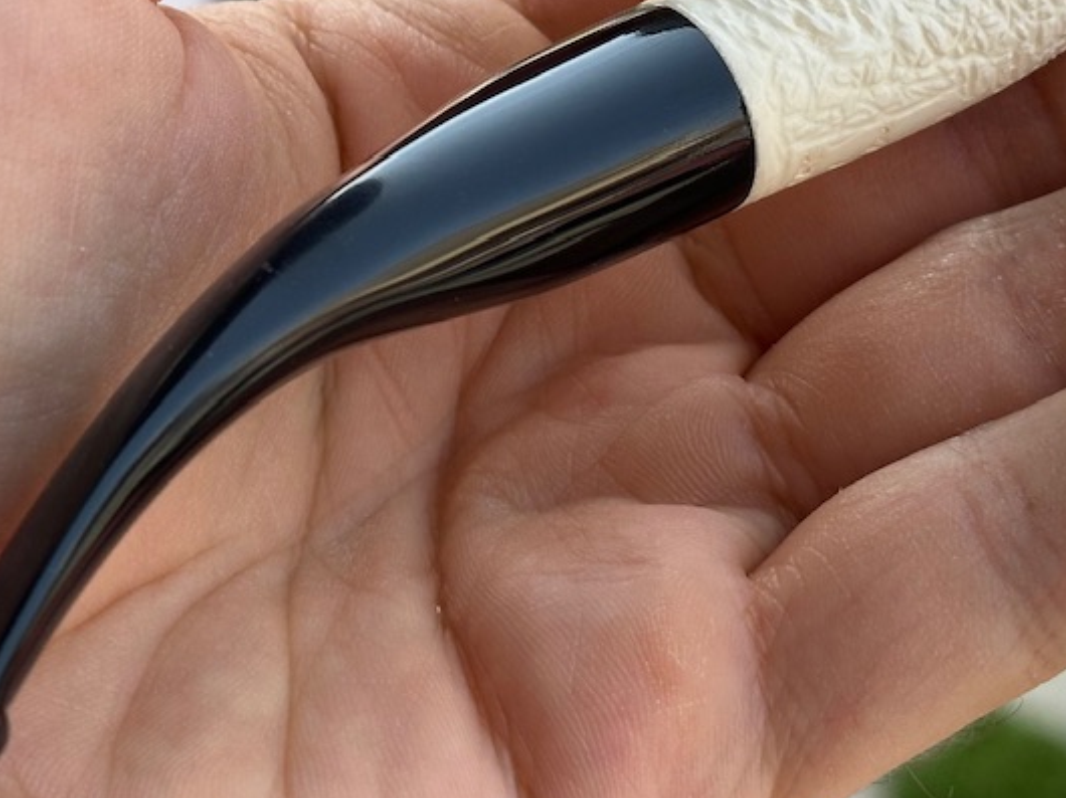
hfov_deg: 17.0
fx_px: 3571
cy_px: -14
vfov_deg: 12.6
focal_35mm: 116
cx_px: 471
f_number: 1.78
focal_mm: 6.86
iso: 64
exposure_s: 1/587
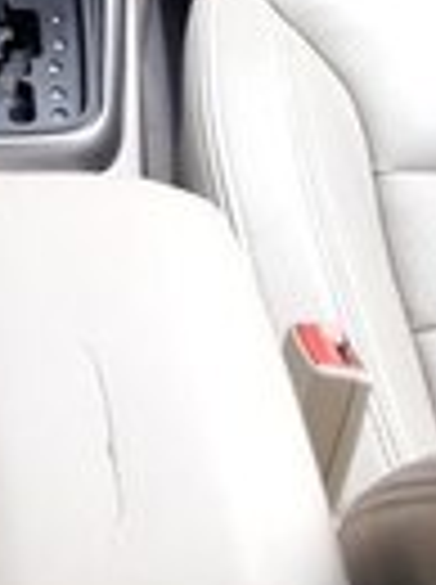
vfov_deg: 17.0
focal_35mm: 107
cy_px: -248
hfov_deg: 13.2
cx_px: -166
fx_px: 1803
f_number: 1.9
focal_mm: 3.7
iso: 80
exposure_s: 1/50
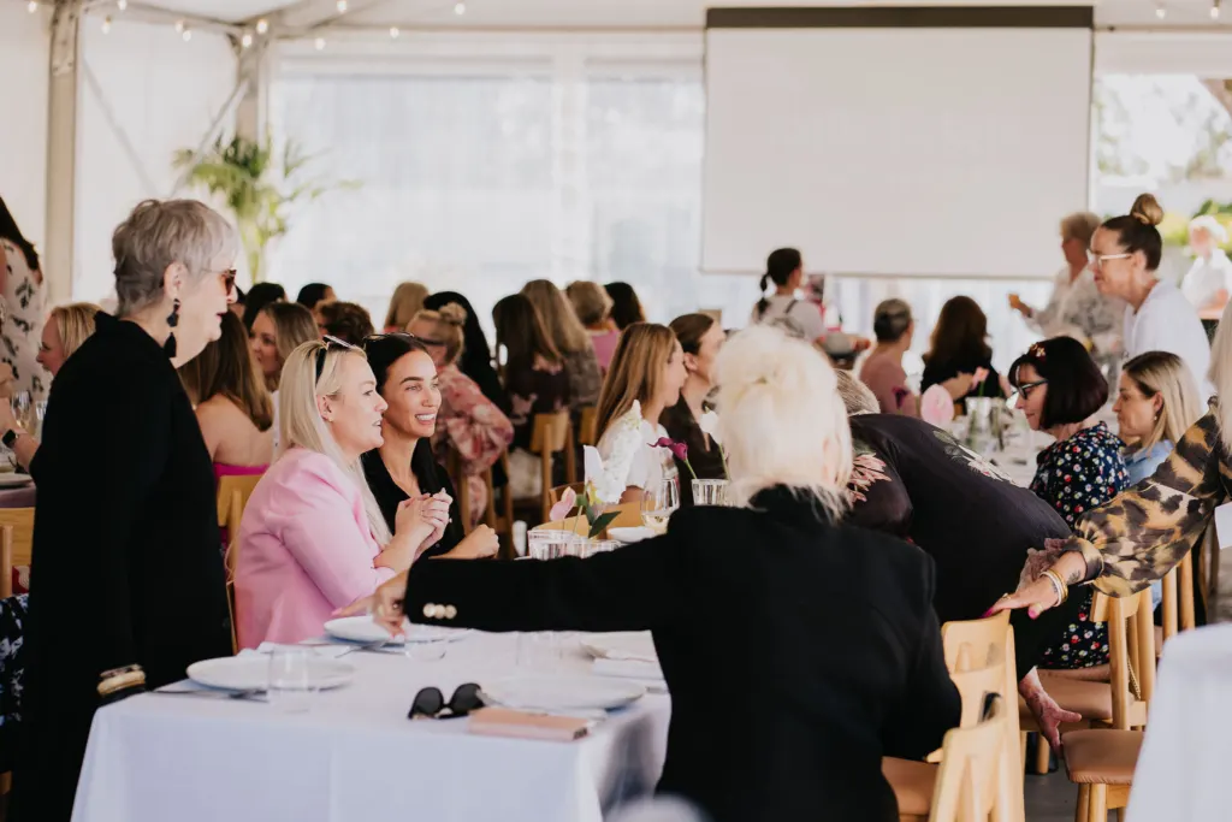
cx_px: 616
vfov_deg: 16.1
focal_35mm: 85
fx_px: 2909
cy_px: 411
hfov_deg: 23.9
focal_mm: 85
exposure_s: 1/200
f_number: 3.2
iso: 320
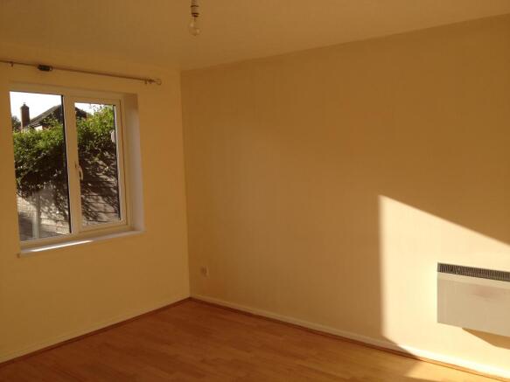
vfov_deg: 40.7
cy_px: 191
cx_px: 255
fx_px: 516
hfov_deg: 52.6
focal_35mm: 35
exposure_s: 1/708
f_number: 2.4
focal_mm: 4.28
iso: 50
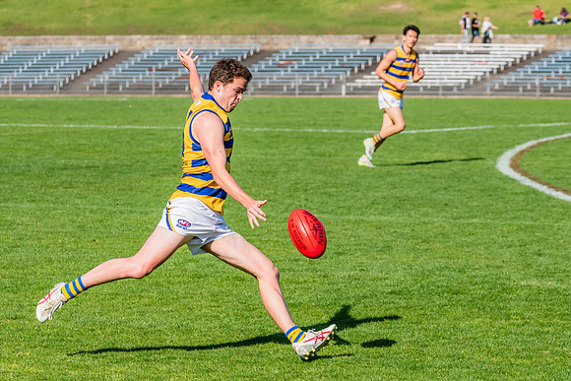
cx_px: 260
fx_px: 3009
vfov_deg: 7.2
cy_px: 179
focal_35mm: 190
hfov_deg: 10.8
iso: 800
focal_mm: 170
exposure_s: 1/1600
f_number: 9
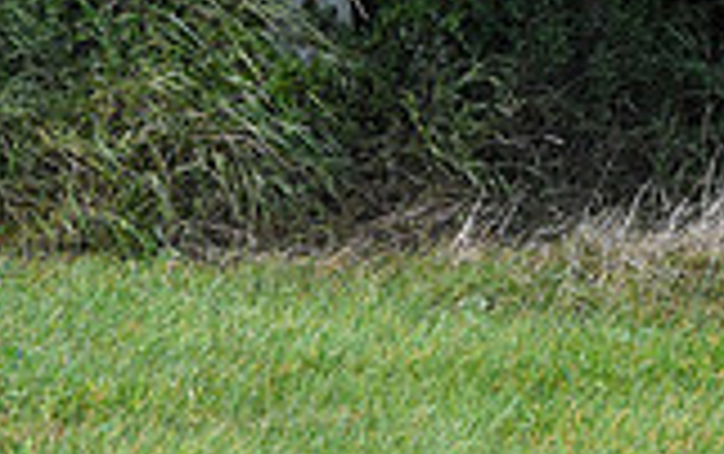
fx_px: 9777
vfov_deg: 2.7
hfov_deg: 4.2
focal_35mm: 495
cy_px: -279
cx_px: 1169
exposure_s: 1/1250
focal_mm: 135
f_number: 5.6
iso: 3200
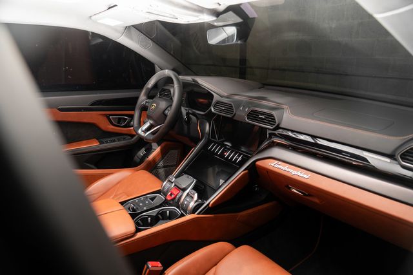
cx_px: 206
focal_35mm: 24
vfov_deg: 53.2
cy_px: 138
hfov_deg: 73.7
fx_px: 275
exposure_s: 1/50
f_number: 3.5
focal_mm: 24
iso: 400
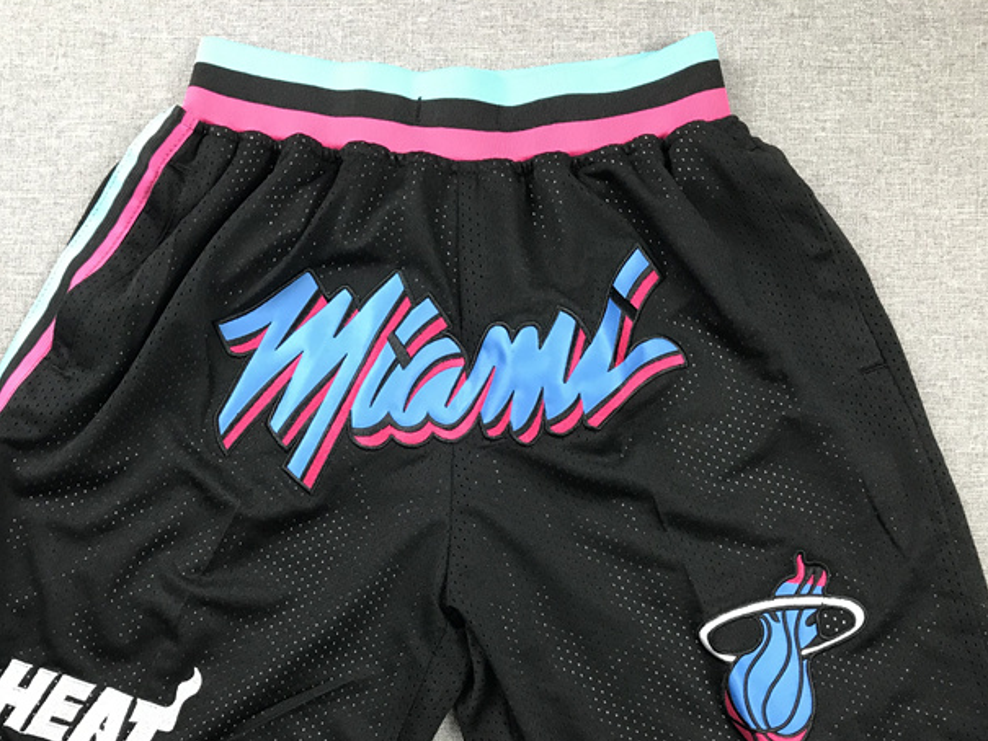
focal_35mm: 37
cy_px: 485
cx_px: 441
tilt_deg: -86.3
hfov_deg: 50.0
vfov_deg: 38.3
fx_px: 1056
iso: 32
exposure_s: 1/25
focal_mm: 3.99
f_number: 1.8
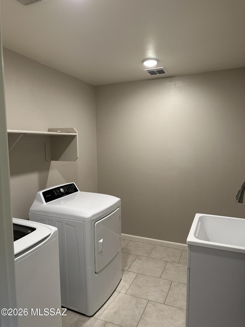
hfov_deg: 56.8
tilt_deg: -5.5
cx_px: 122
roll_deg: +0.0
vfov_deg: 71.6
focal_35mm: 24
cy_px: 164
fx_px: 226
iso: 250
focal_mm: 6.86
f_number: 1.78
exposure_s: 1/120
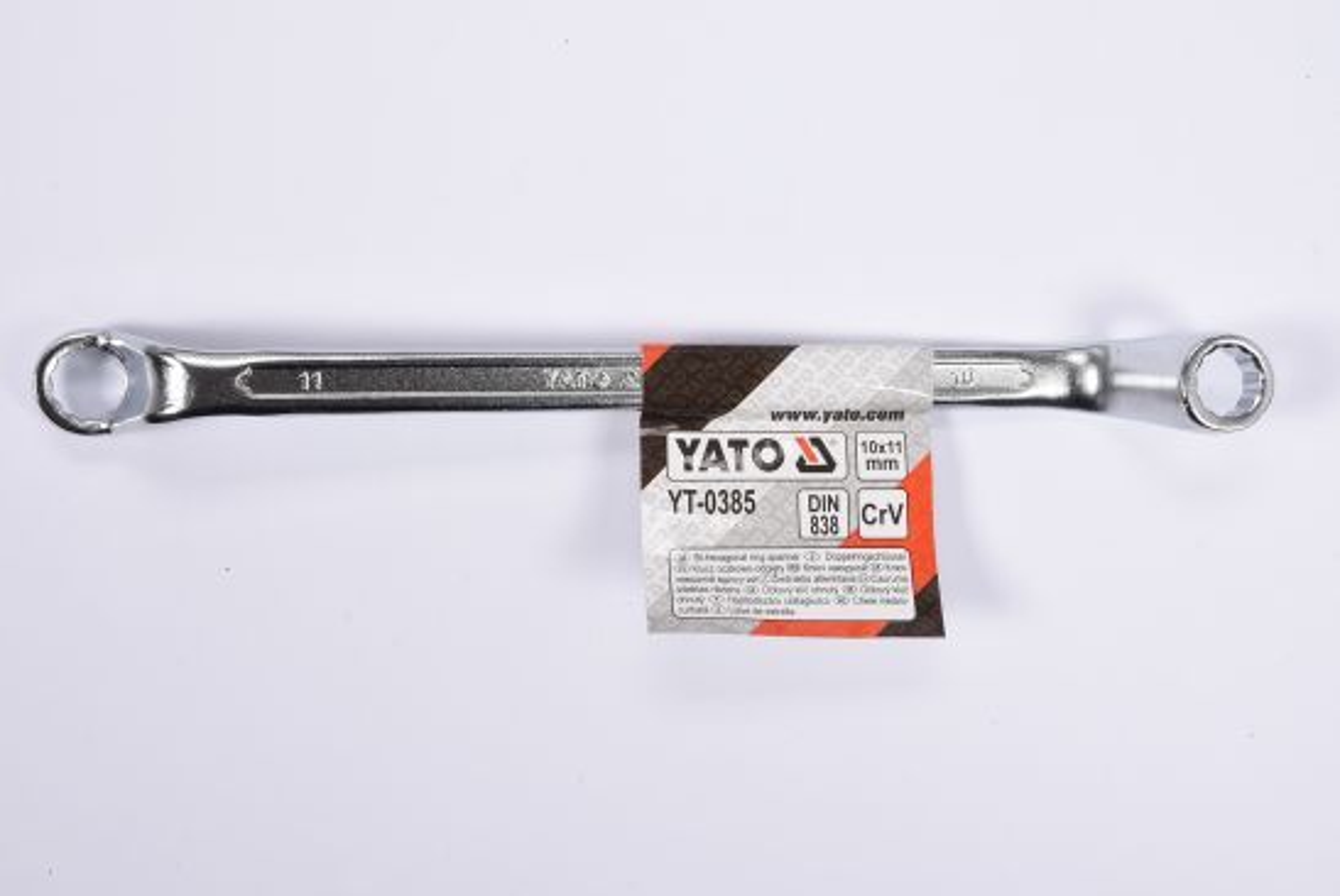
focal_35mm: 75
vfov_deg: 18.2
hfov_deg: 27.0
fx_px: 2795
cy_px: 448
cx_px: 670
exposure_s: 1/125
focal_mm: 50
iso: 250
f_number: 16
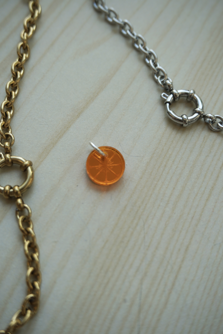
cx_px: 112
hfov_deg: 33.0
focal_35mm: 40
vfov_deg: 47.9
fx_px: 376
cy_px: 167
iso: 160
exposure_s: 1/160
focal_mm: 27
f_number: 4.5
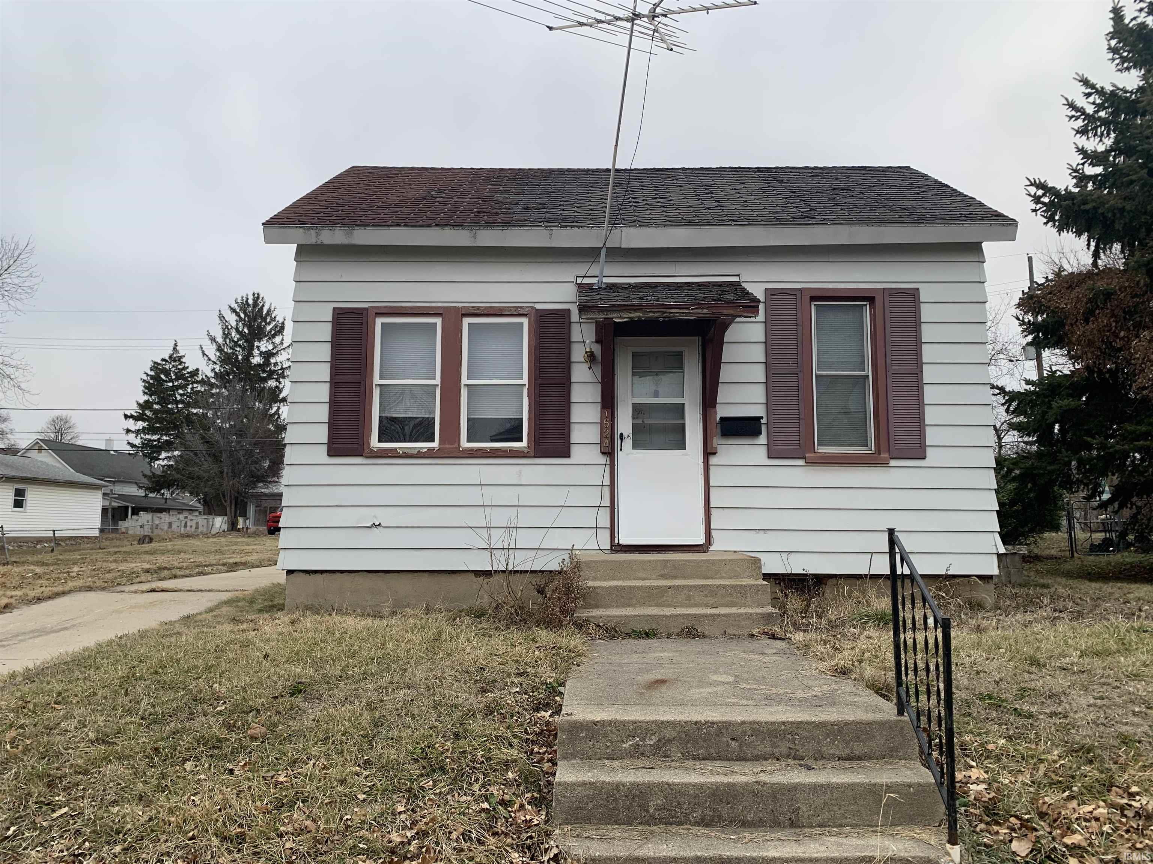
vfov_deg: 53.1
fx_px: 866
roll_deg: -0.5
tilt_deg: +9.0
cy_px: 432
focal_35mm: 26
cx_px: 576
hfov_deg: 67.3
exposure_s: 1/121
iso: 50
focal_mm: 4.25
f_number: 1.8
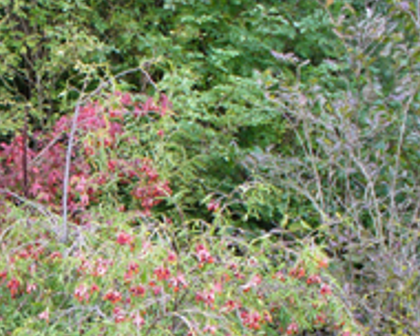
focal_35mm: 81
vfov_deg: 18.5
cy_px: 326
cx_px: 14
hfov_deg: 22.8
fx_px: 1007
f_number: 2.8
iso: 80
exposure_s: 1/60
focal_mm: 6.1
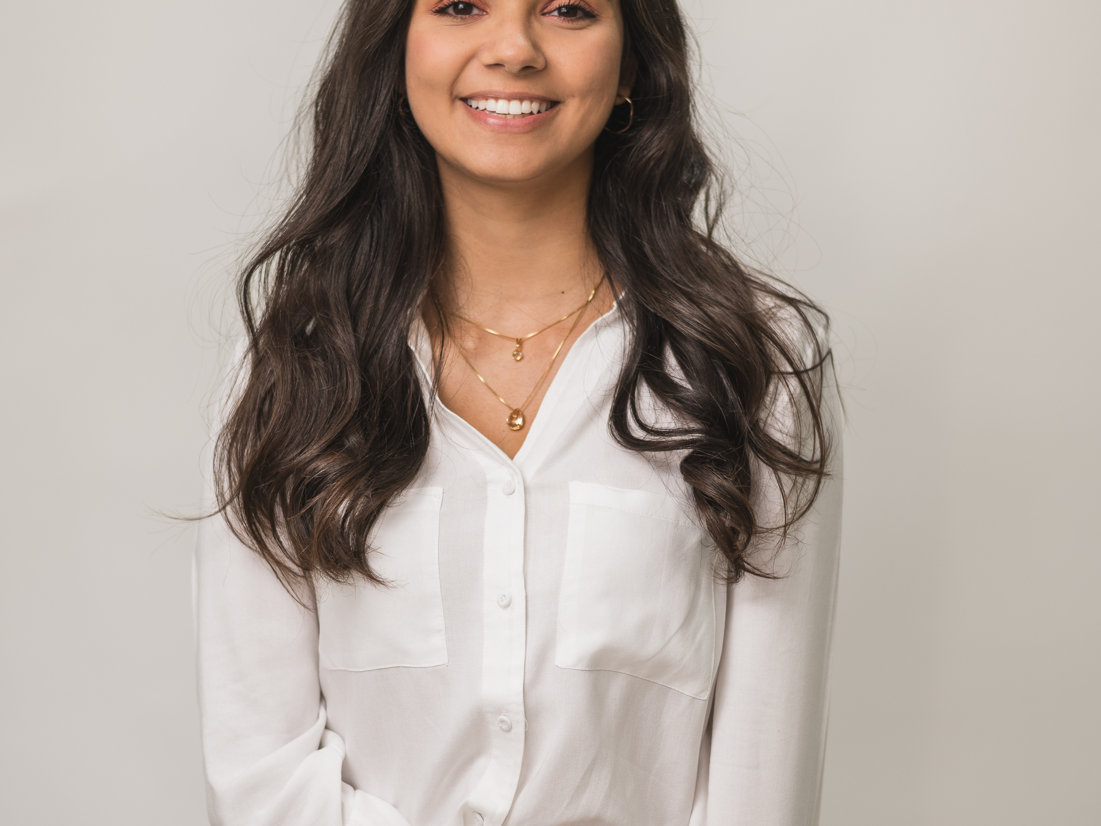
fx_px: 2322
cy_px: 541
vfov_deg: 20.1
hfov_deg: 26.7
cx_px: 548
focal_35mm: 73
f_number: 2.2
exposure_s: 1/125
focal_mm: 50
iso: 200
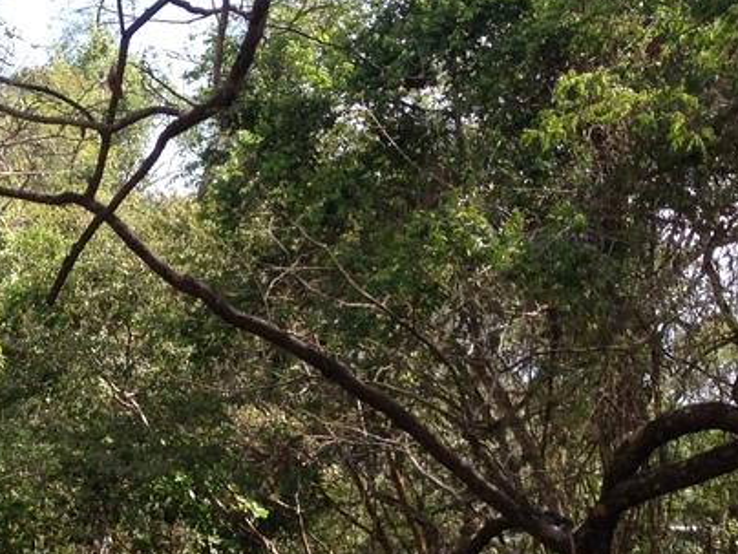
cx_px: 90
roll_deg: +0.2
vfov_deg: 14.0
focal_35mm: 104
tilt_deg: -3.3
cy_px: 567
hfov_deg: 18.6
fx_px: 2217
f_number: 2.4
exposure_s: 1/418
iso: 50
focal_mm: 4.28
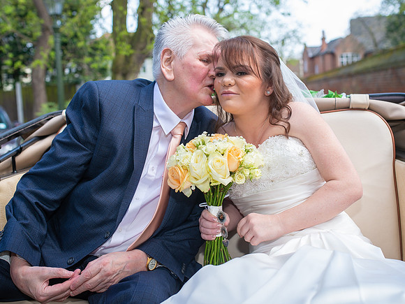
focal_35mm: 44
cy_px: 129
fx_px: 512
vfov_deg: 33.0
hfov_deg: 43.2
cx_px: 200
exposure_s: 1/250
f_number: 3.5
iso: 100
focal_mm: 35
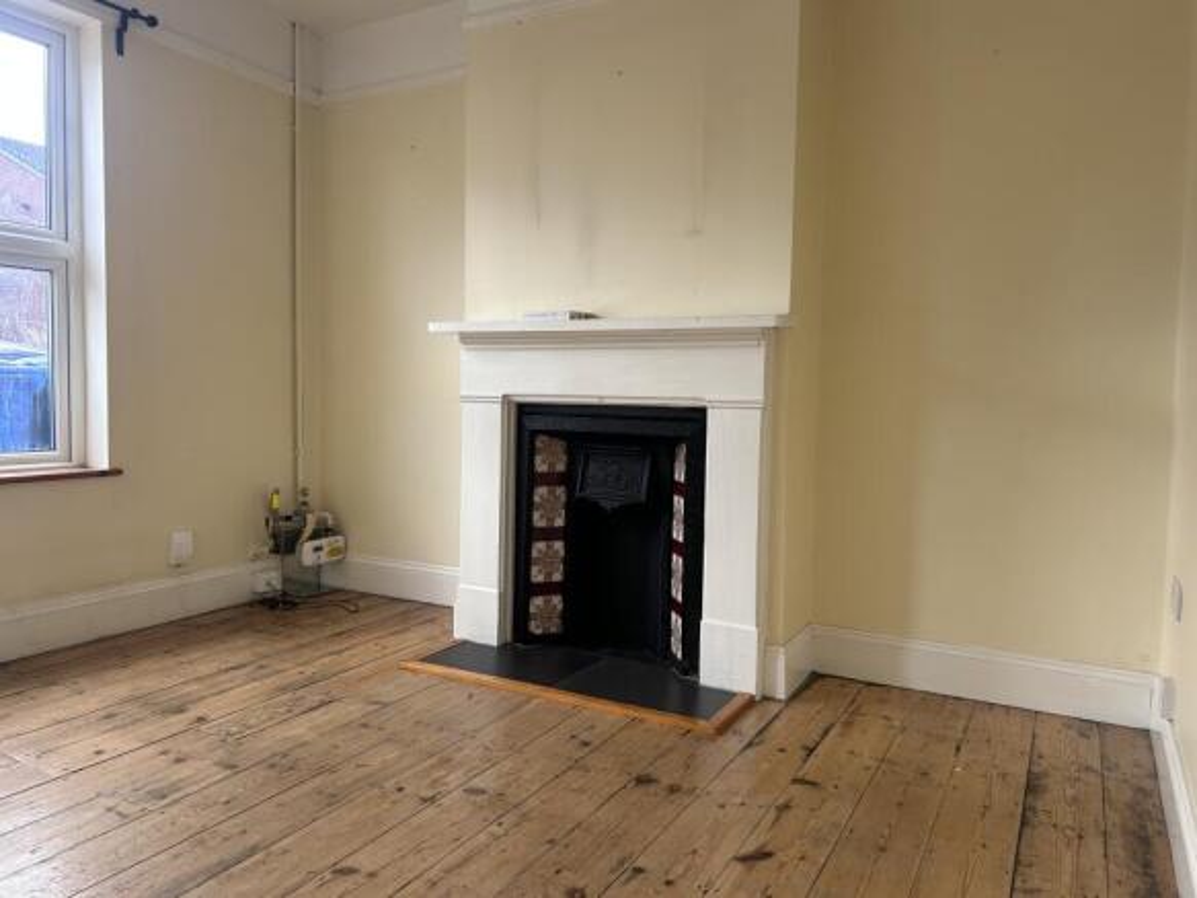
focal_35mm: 26
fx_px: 899
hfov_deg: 67.3
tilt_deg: -3.7
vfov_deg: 53.0
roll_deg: -0.5
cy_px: 449
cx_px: 598
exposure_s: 1/121
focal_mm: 5.7
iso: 80
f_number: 1.5
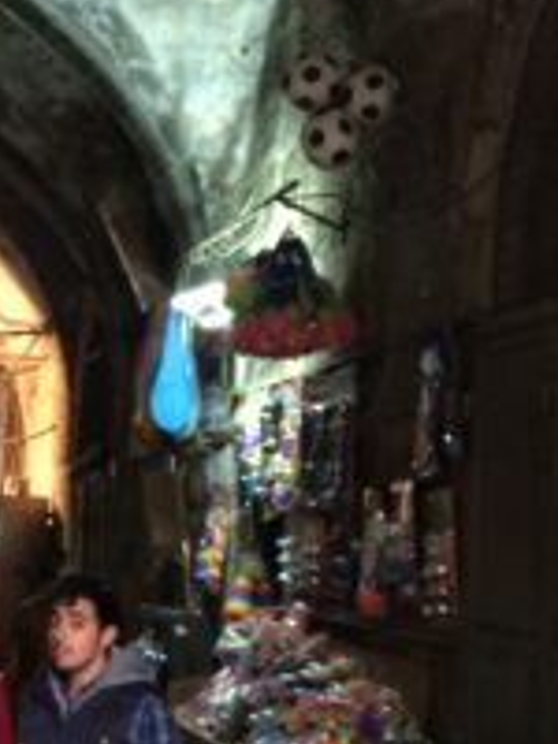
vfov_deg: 24.3
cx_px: -97
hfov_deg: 17.6
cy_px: 515
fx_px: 1719
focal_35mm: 80
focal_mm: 4.12
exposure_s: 1/24
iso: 320
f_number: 2.2
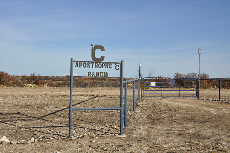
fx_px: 325
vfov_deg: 26.4
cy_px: 76
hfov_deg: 38.9
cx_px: 115
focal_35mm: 51
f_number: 10
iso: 200
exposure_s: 1/100
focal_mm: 34
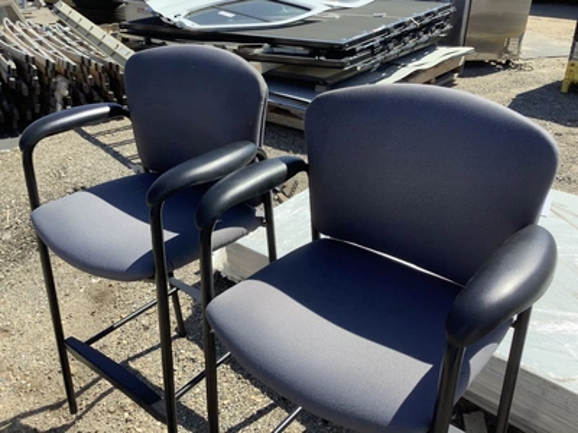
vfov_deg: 45.4
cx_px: 289
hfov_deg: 58.4
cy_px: 216
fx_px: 518
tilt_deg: -29.4
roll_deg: +0.0
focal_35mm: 31
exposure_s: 1/806
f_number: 2.4
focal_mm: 3.3
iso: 25
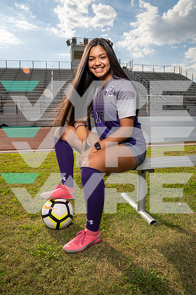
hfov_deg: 49.6
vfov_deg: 69.4
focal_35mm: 26
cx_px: 98
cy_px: 148
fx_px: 212
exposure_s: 1/640
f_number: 8
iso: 250
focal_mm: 26
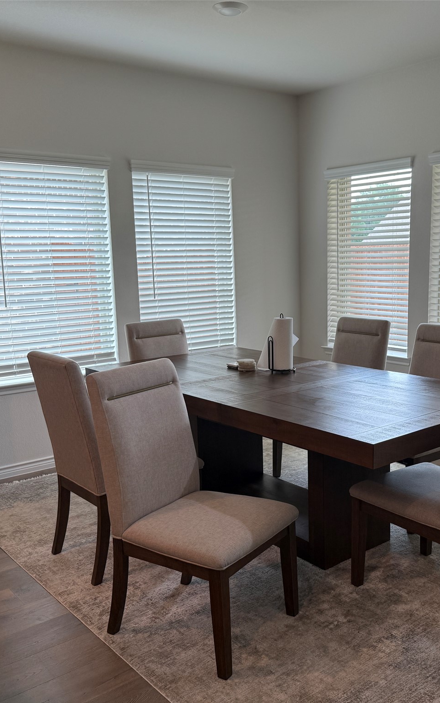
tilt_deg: -8.7
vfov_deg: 56.7
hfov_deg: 36.9
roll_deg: +0.9
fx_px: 652
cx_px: 292
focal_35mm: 34
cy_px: 352
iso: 64
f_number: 1.78
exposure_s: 1/120
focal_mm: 6.76
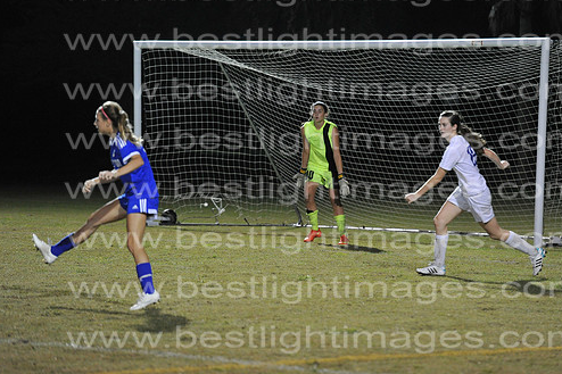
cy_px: 166
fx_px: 3386
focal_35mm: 217
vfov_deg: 6.3
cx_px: 324
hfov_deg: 9.5
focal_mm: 185
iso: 5000
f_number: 3.5
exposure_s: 1/500
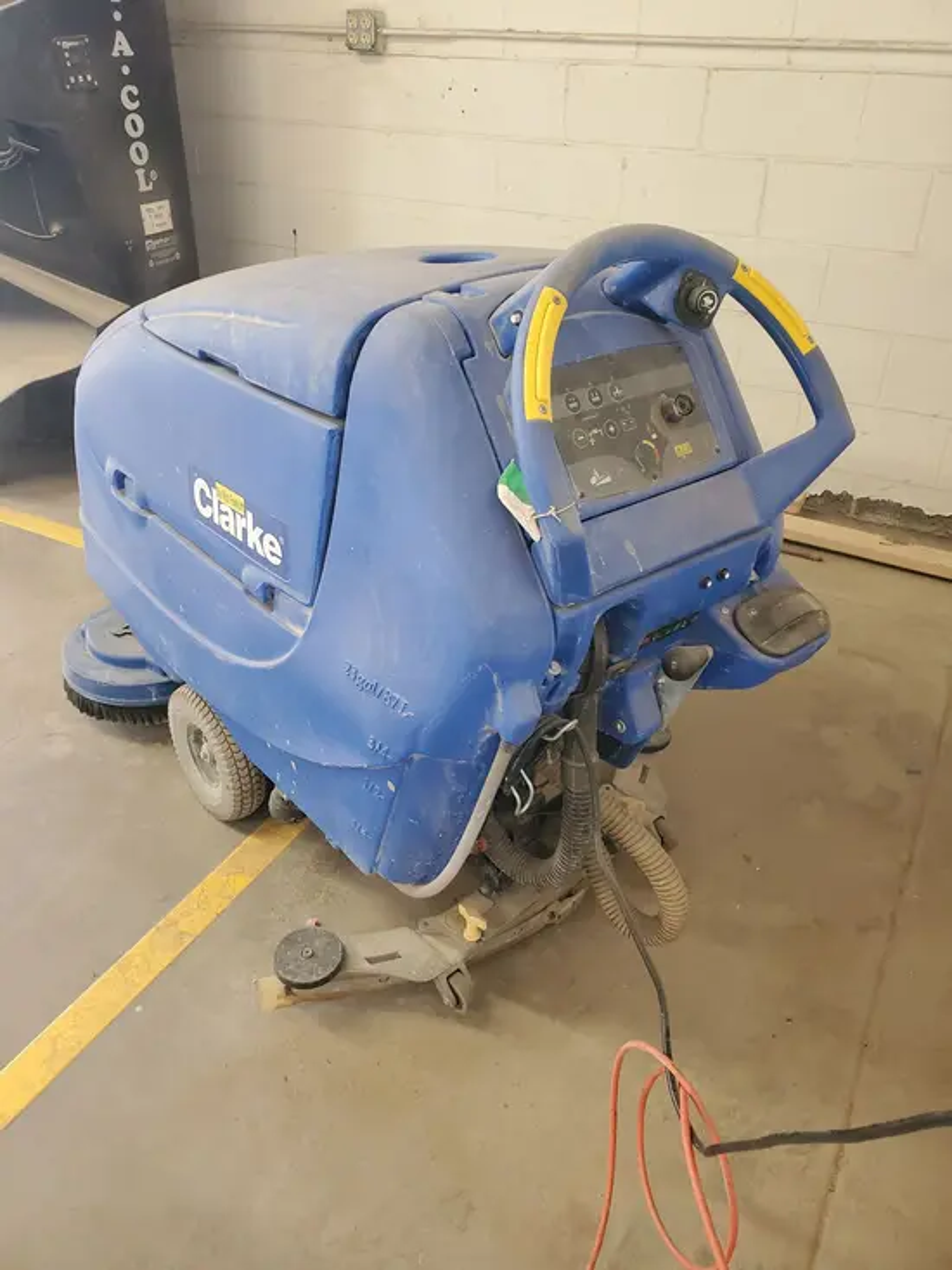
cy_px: 635
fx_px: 953
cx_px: 476
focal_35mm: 26
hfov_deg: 53.1
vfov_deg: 67.3
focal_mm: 4.3
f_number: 2.4
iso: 320
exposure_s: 1/40
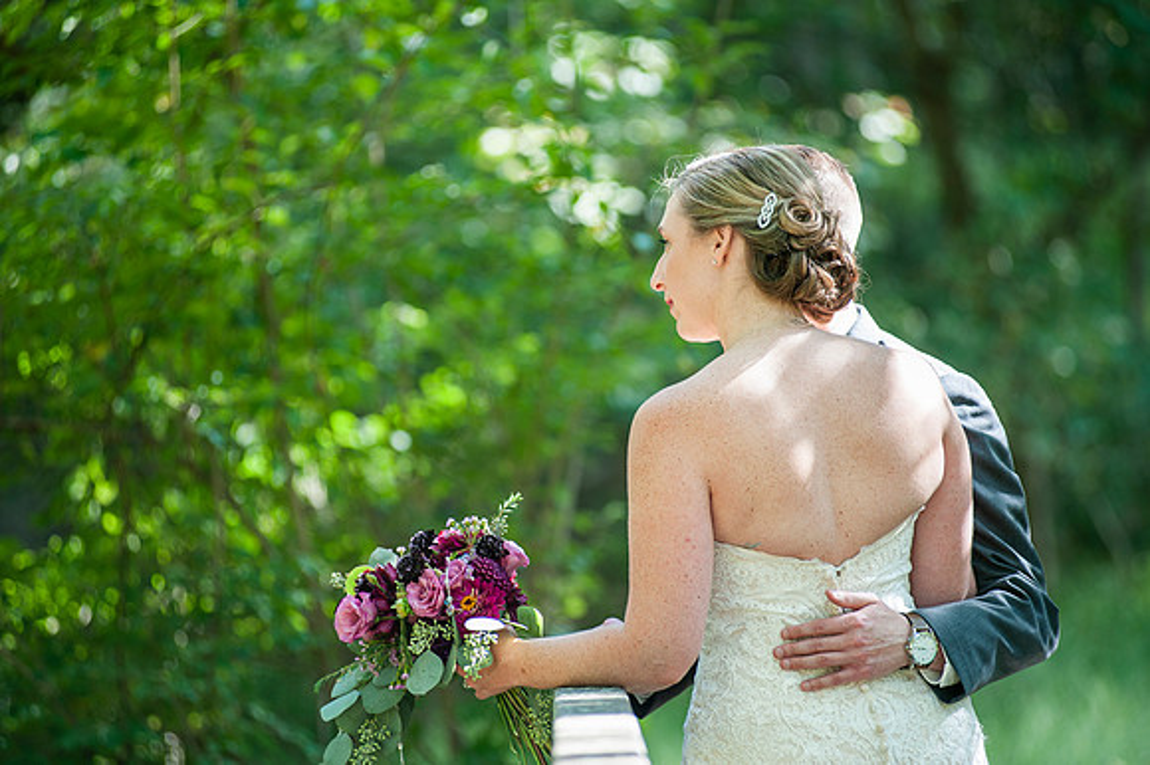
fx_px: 6385
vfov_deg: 6.9
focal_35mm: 200
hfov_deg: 10.3
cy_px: 382
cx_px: 575
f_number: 3.2
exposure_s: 1/160
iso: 160
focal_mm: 200
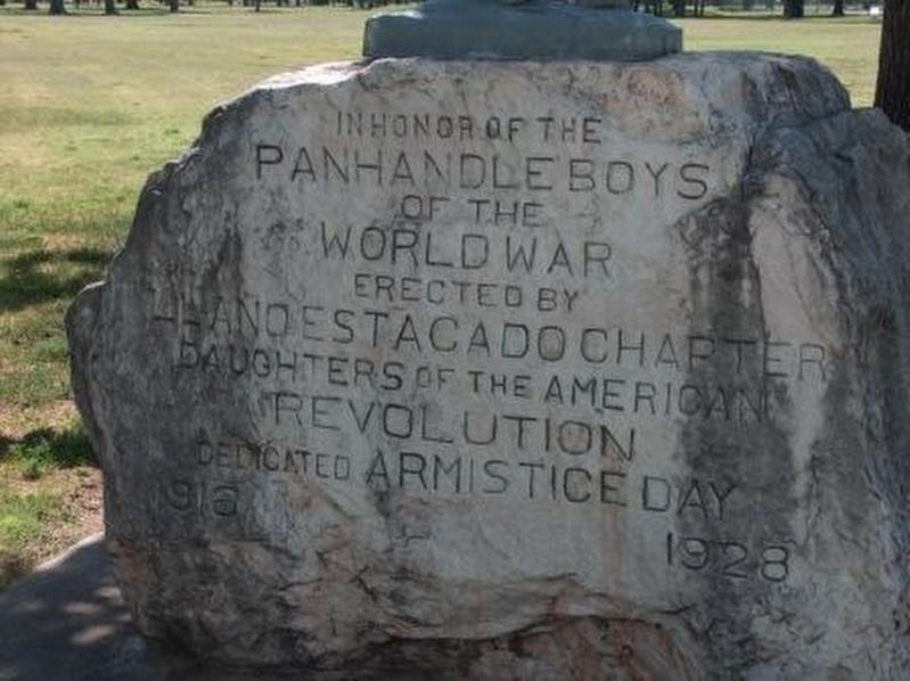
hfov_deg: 31.7
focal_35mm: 61
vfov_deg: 24.0
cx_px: 455
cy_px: 340
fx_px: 1602
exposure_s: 1/299
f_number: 4.9
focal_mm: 12.53
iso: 100
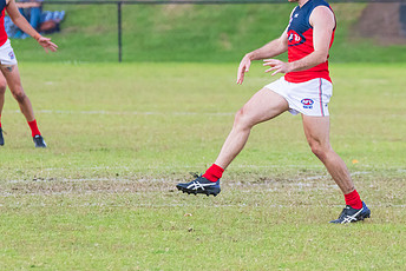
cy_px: 95
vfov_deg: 1.7
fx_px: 9357
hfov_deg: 2.5
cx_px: 253
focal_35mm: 829
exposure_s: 1/1600
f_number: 6
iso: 1250
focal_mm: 350
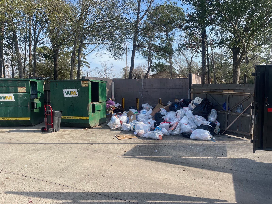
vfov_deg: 53.1
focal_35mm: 26
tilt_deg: -2.4
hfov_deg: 67.3
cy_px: 102
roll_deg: -0.3
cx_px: 136
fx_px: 204
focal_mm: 4.2
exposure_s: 1/1642
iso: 32
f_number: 1.6
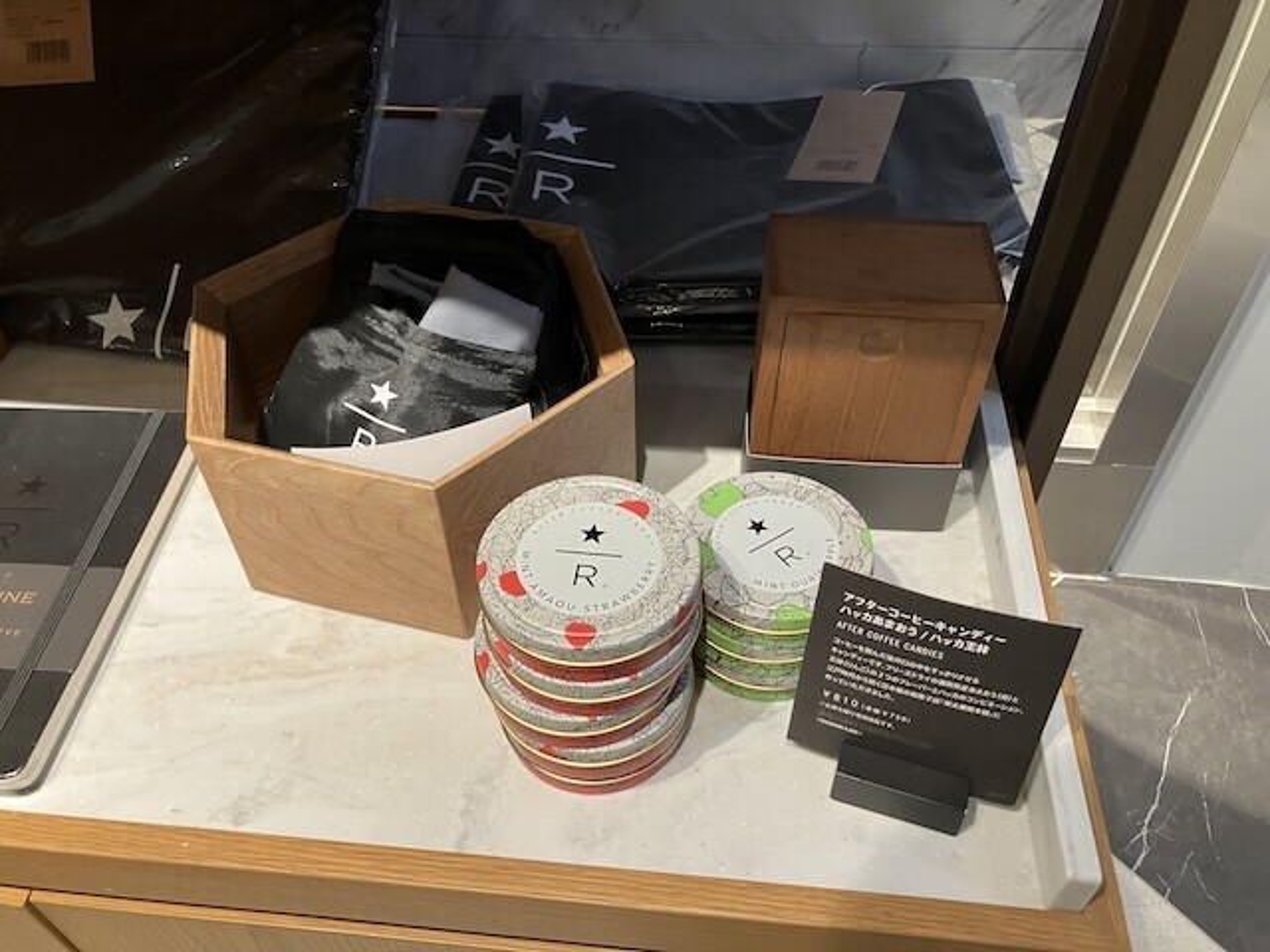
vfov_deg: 49.7
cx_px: 635
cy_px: 476
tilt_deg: -47.5
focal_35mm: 28
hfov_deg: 63.4
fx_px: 1027
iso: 80
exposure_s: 1/66
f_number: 1.8
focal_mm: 3.99
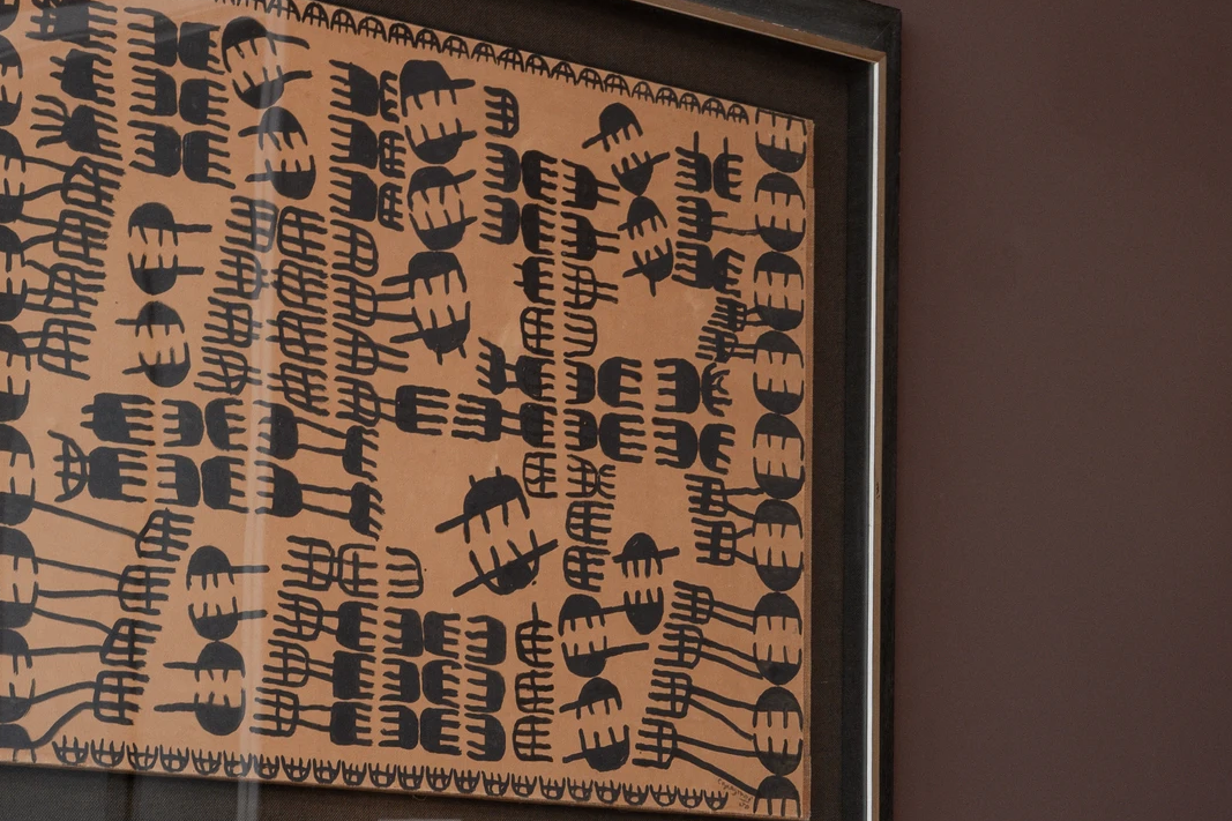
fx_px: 4311
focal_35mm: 126
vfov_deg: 10.5
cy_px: 1188
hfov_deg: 15.9
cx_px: 1282
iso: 200
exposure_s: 1/20
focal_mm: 35
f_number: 8
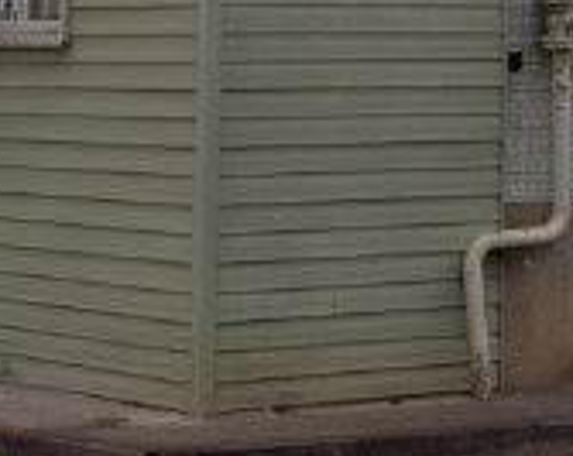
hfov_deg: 11.0
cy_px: -862
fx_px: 2963
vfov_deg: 7.8
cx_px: 446
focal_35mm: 175
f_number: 1.57
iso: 71
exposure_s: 1/4926
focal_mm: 6.54
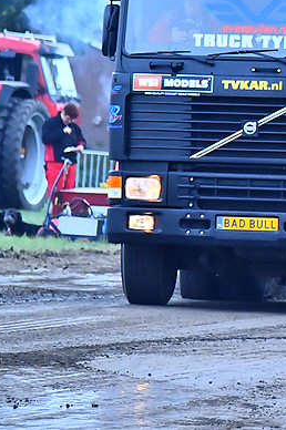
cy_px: 137
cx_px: 290
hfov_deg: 1.8
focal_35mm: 743
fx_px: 8869
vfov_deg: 2.8
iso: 2500
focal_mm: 240
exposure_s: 1/100
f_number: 5.6
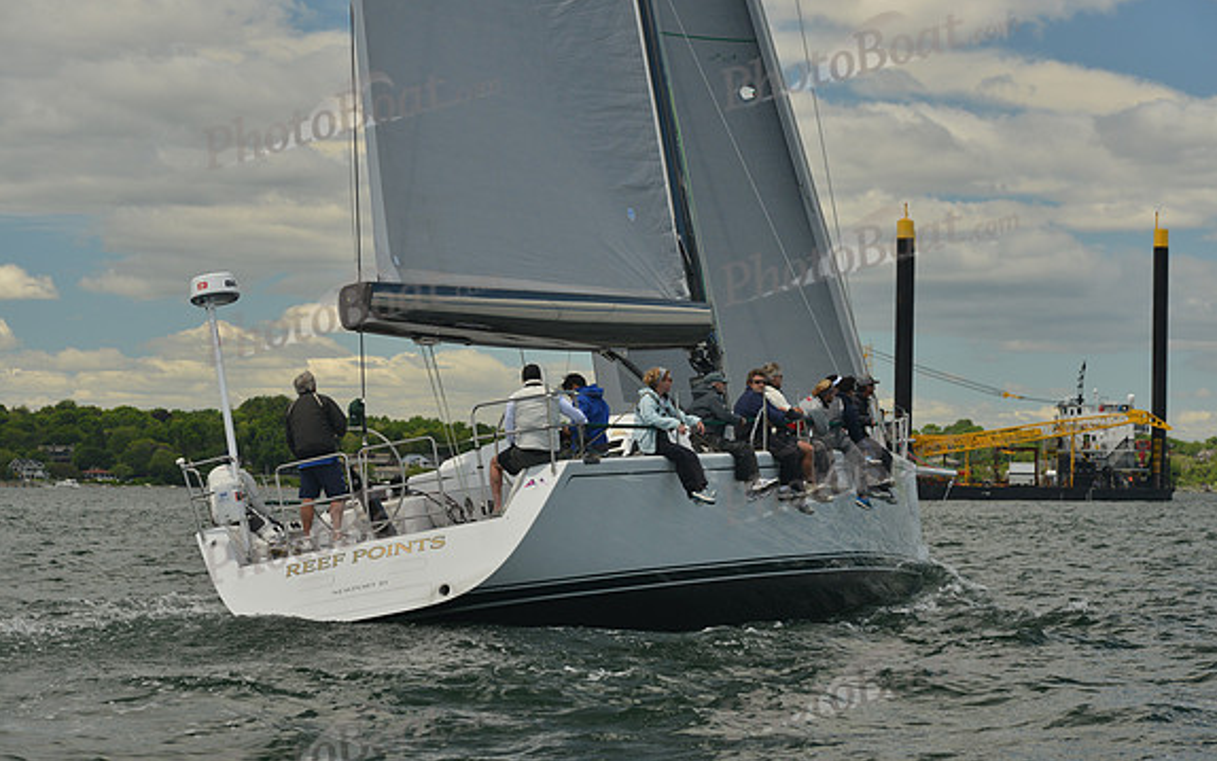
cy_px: 391
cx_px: 613
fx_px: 3417
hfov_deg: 20.2
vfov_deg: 12.7
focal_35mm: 103
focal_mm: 100
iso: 400
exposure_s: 1/800
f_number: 6.3
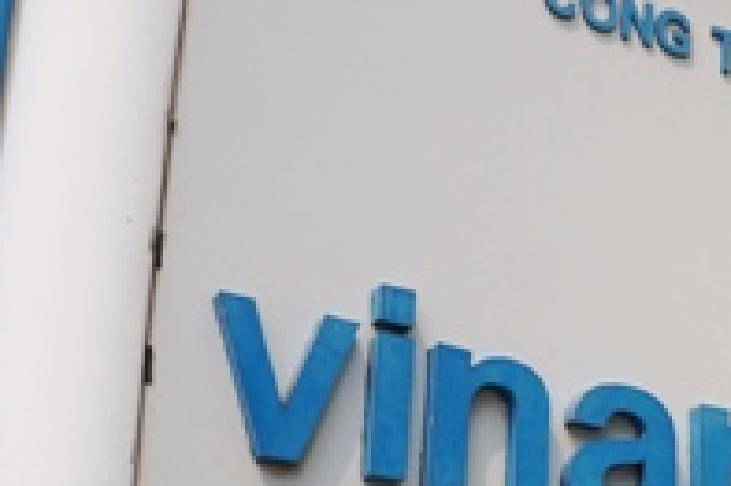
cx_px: 898
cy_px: 529
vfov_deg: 13.9
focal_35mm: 96
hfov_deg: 19.9
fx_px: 1948
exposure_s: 1/1000
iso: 200
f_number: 8
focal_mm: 18
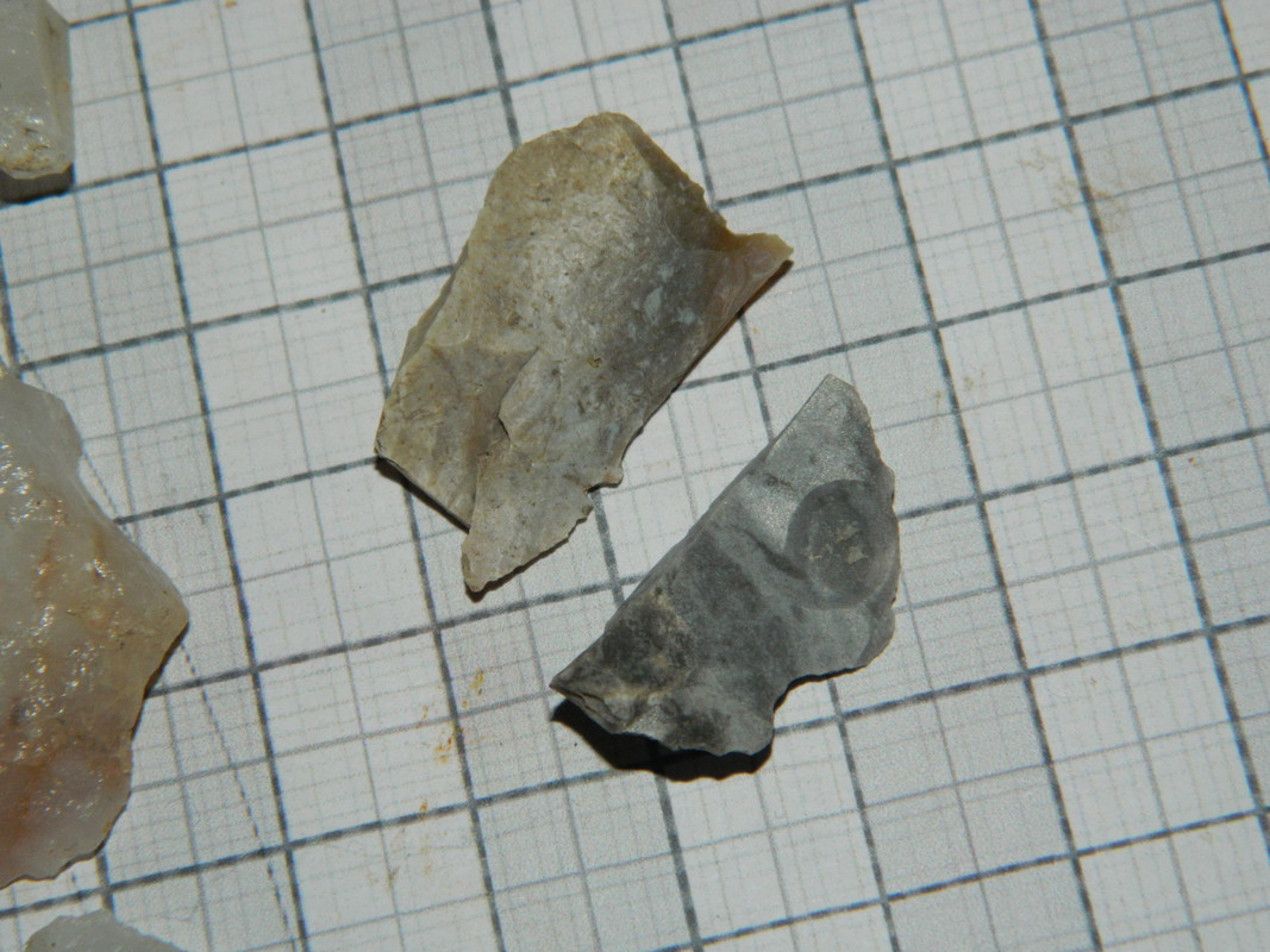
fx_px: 3081
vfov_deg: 17.6
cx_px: 635
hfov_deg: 23.3
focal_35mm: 84
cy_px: 476
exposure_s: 1/50
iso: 200
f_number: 11.9
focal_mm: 15.1
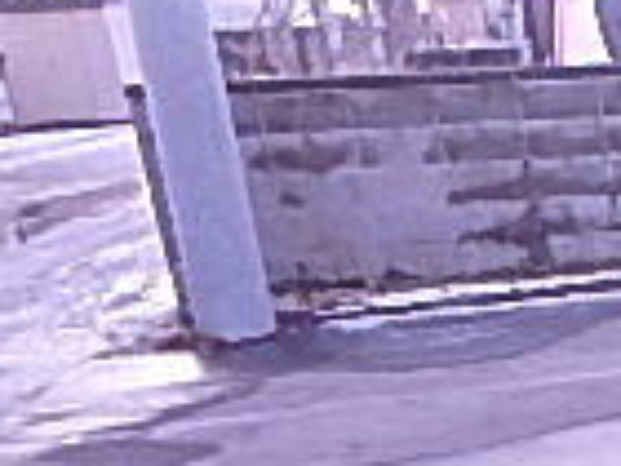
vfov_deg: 14.7
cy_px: 612
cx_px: 1411
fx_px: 1722
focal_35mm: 96
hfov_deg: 14.7
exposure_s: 1/50
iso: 200
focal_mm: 3.7
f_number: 3.5
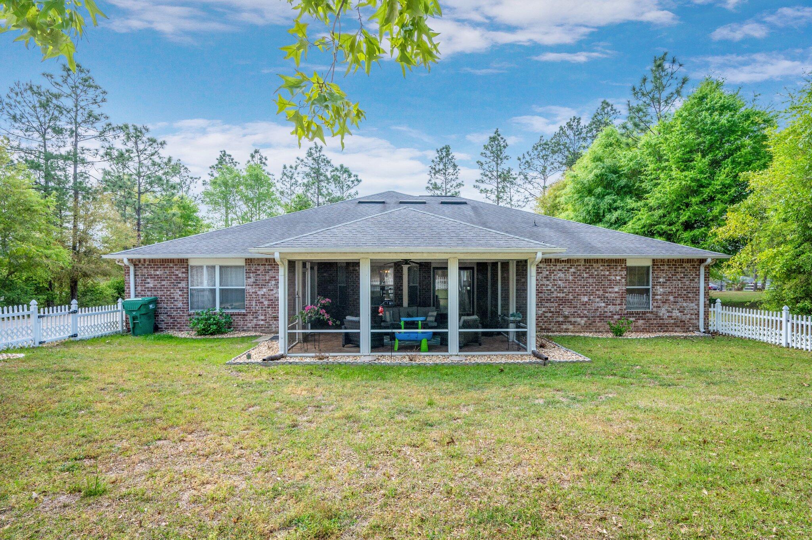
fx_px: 417
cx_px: 406
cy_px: 270
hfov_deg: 88.5
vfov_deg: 65.9
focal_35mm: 18
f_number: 9
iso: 320
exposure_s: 1/400
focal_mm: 18.5
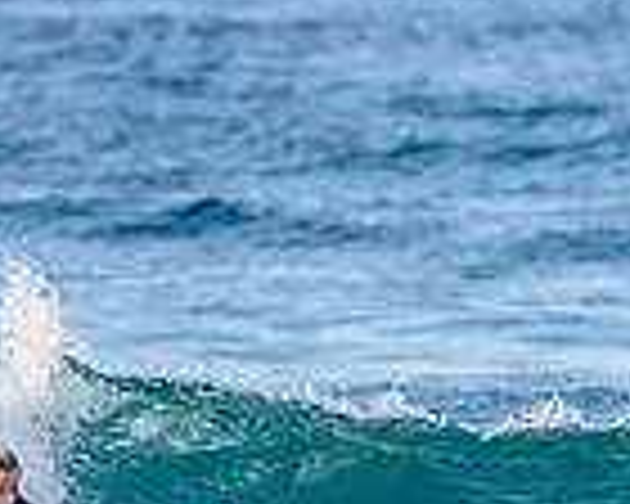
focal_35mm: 2390
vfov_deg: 0.6
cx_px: -95
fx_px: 44563
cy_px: 665
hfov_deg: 0.8
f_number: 5.6
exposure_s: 1/1250
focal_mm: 500
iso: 360
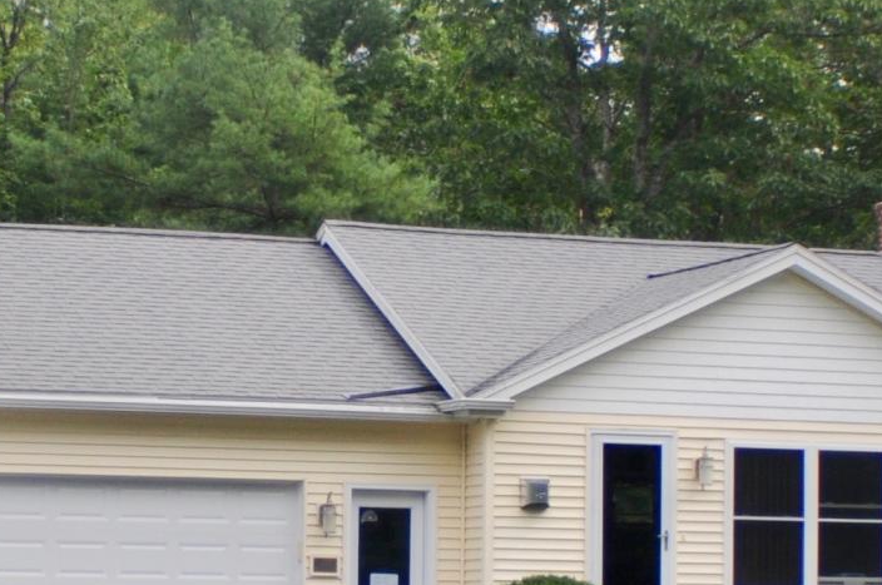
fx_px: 4378
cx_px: 361
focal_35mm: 179
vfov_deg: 7.6
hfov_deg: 11.5
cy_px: 393
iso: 200
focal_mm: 28
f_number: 3.3
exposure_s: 1/1250
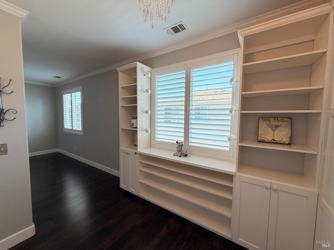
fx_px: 135
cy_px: 125
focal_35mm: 14
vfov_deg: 85.7
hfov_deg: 102.1
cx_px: 167
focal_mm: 2.22
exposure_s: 1/121
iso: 125
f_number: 2.2
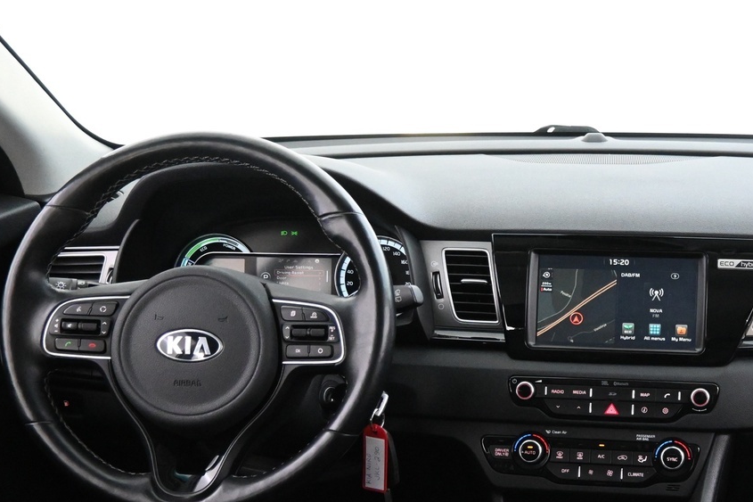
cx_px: 596
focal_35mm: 46
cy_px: 391
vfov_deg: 28.7
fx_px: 962
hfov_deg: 41.0
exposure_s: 1/25
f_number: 3.5
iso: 5000
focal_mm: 16
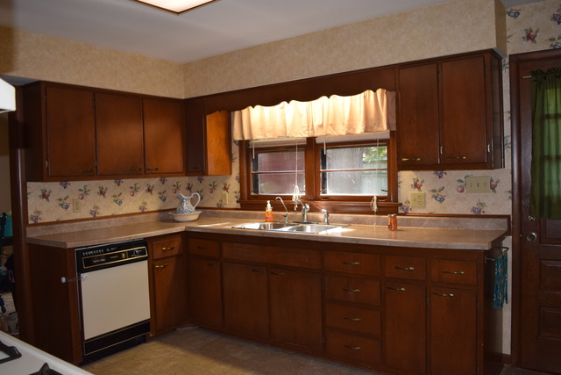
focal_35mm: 30
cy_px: 188
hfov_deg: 61.9
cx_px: 280
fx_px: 468
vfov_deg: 43.6
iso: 800
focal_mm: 20
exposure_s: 1/80
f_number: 4.5
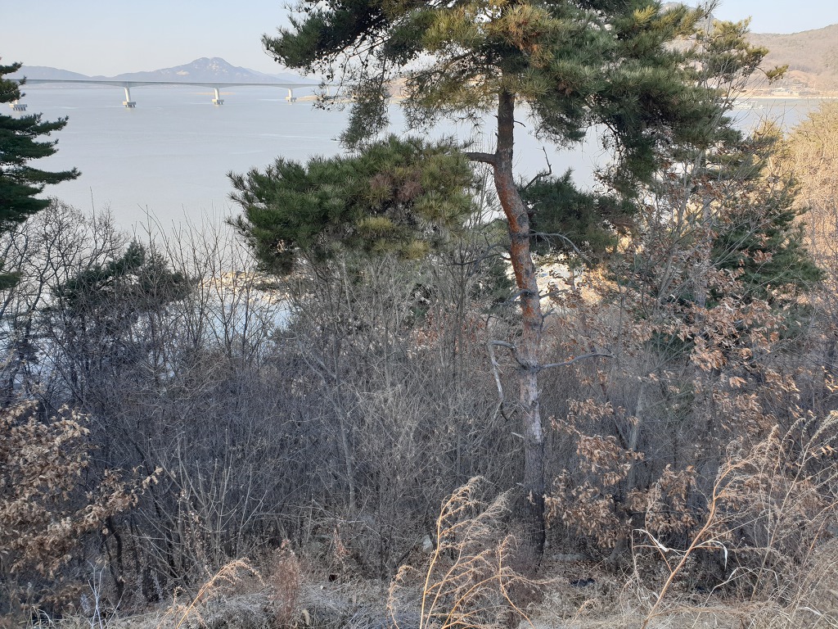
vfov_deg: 53.1
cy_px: 314
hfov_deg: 67.3
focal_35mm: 26
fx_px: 629
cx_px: 419
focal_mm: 4.3
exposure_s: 1/304
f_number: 2.4
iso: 50
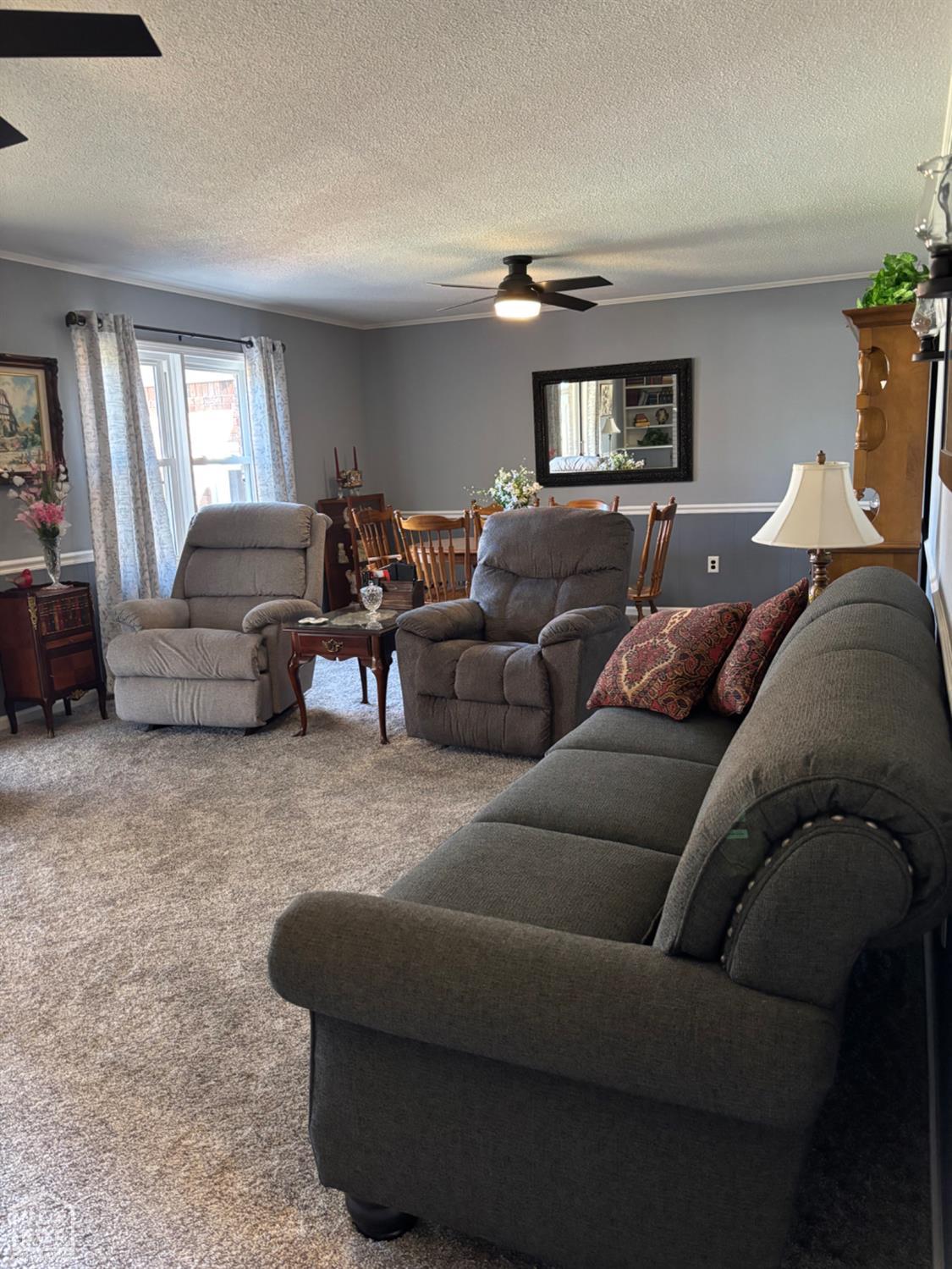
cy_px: 634
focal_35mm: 26
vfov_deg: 67.3
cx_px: 476
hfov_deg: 53.1
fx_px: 953
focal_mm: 5.96
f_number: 1.6
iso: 500
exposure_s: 1/60
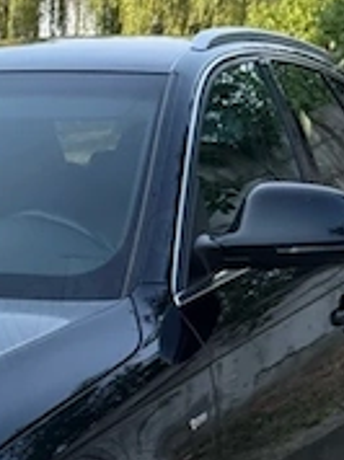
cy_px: 393
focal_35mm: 108
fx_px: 1434
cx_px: -277
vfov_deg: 18.0
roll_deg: +1.2
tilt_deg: -11.1
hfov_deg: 12.5
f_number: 1.78
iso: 100
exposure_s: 1/1337
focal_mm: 6.76
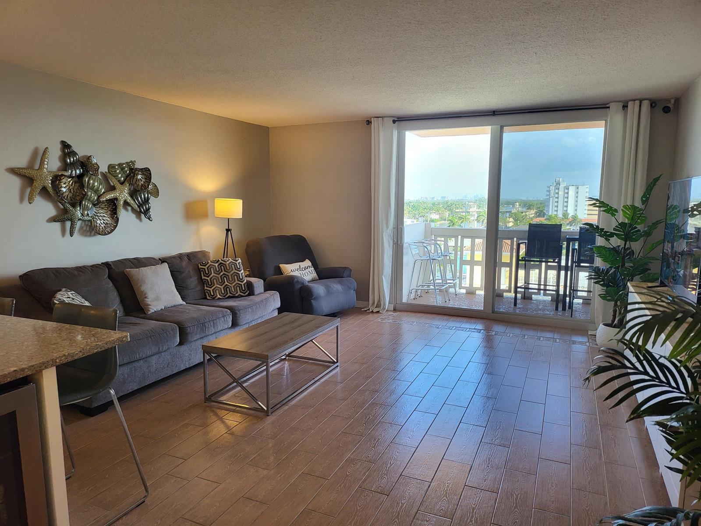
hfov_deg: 71.6
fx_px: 486
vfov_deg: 56.8
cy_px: 263
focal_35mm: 24
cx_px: 350
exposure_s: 1/120
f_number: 1.8
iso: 160
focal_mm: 5
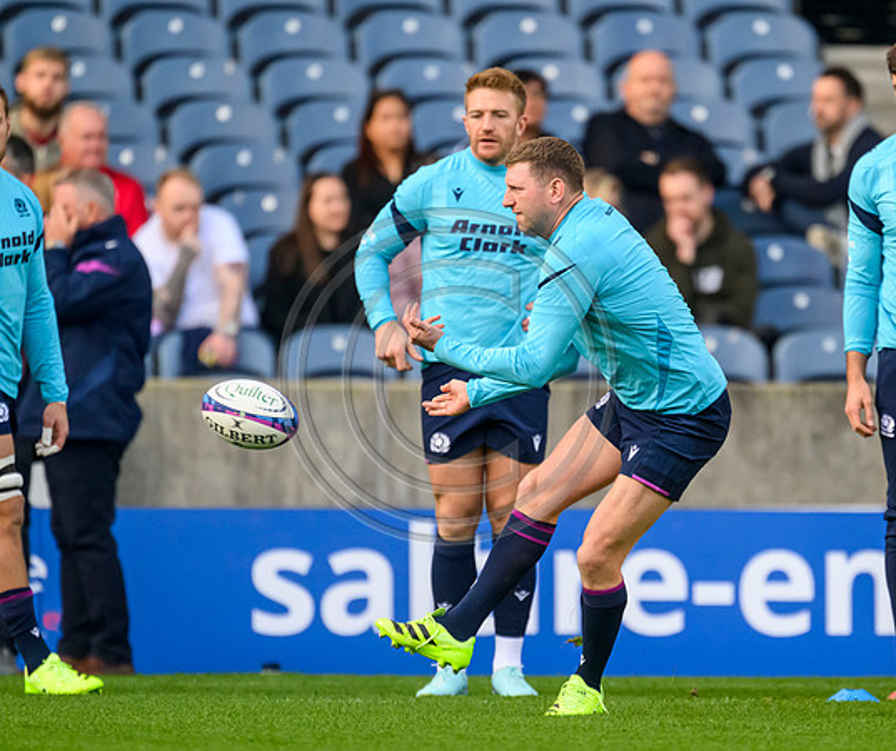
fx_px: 26601
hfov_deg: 1.9
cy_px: 361
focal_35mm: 985
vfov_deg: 1.6
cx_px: 610
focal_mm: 784
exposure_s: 1/1600
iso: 3200
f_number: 5.6
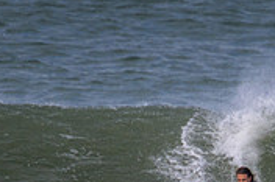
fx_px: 20155
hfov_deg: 0.8
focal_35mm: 2641
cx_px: 256
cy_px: 245
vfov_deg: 0.5
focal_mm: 800
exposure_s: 1/2000
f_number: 11
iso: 800
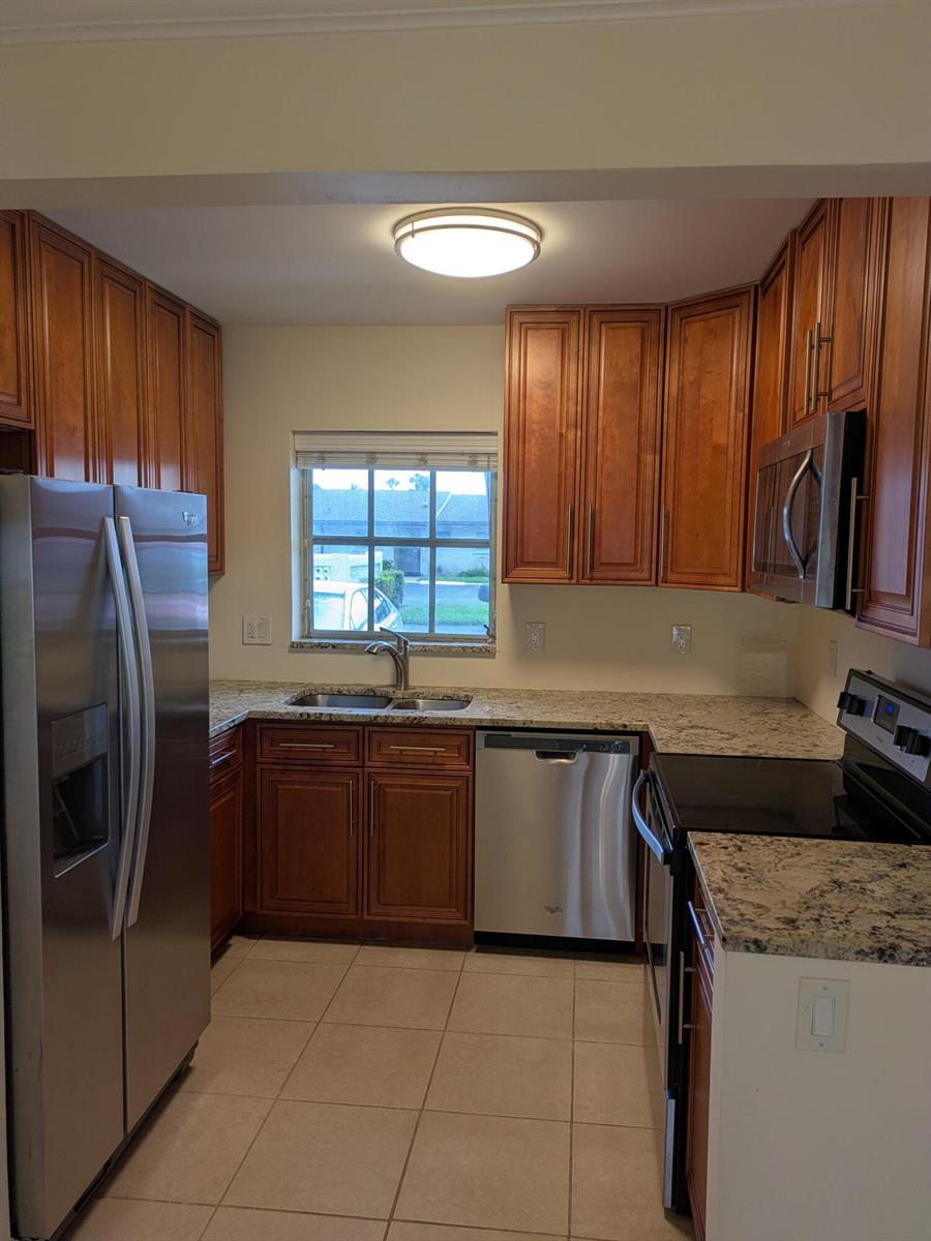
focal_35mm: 25
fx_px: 897
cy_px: 620
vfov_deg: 69.4
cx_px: 466
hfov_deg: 54.9
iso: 73
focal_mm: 5.43
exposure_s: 1/120
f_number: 1.89
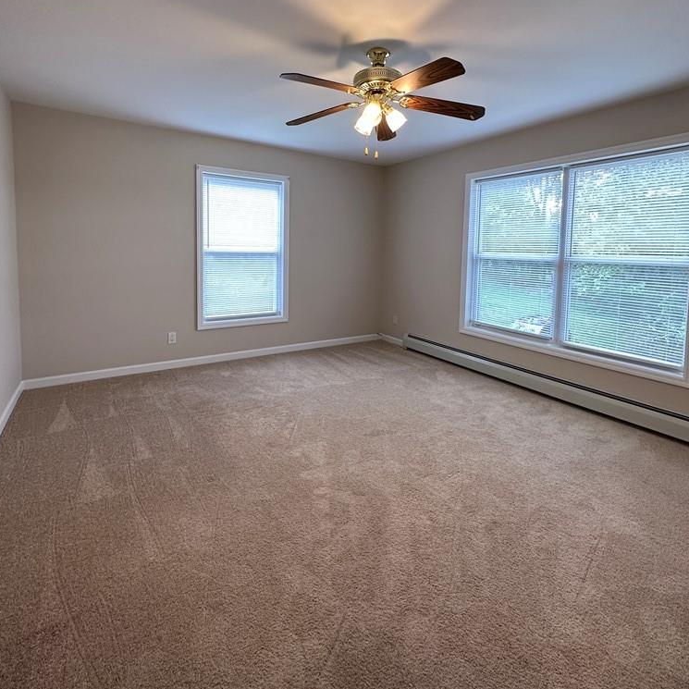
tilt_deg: -4.1
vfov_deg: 82.9
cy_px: 274
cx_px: 349
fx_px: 383
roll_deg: -2.0
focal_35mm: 17
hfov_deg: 84.0
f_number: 2.2
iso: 200
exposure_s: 1/60
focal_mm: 2.22
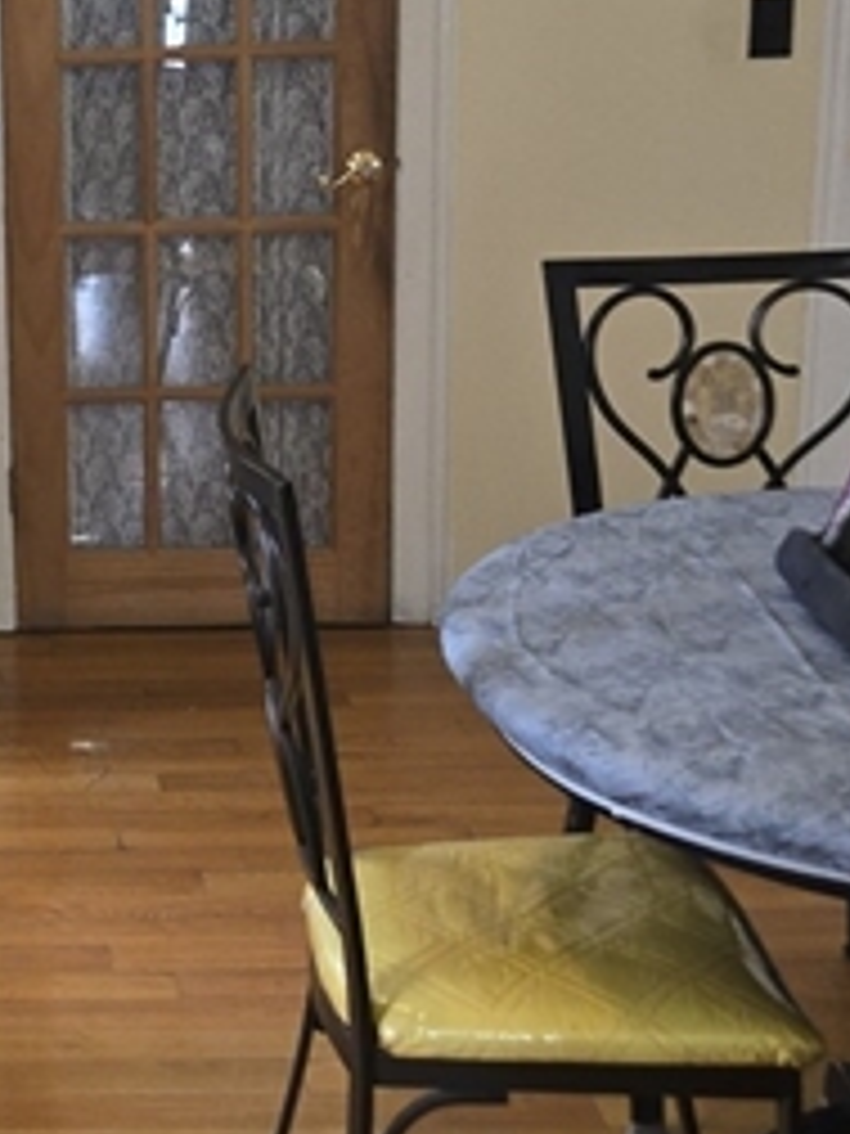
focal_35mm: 70
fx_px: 2292
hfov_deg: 19.8
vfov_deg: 27.7
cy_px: 414
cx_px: -166
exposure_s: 1/24
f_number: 1.8
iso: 100
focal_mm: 5.4
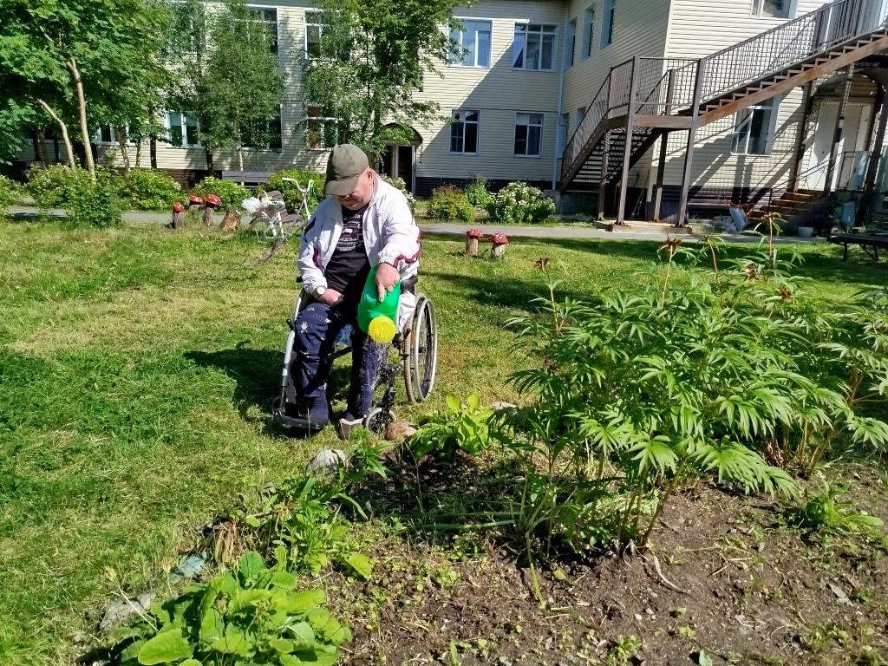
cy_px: 333
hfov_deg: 71.6
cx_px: 444
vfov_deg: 56.8
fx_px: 616
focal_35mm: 24
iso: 50
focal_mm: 5.31
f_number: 1.7
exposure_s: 1/1063
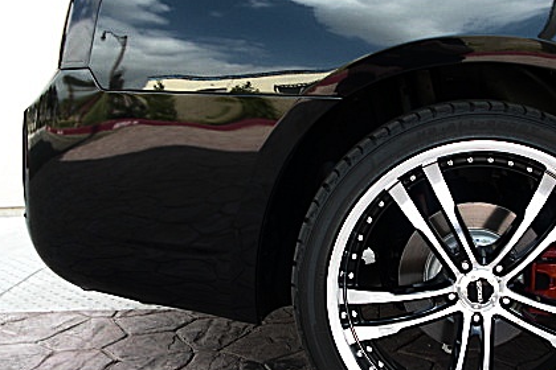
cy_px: 197
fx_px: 880
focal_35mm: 57
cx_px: 389
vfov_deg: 23.8
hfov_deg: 34.6
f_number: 2.8
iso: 50
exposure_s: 1/80
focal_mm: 6.3
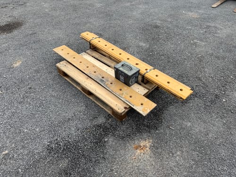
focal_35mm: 24
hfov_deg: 71.6
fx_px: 164
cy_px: 88
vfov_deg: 56.8
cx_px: 118
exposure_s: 1/3021
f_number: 1.78
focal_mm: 6.76
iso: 80
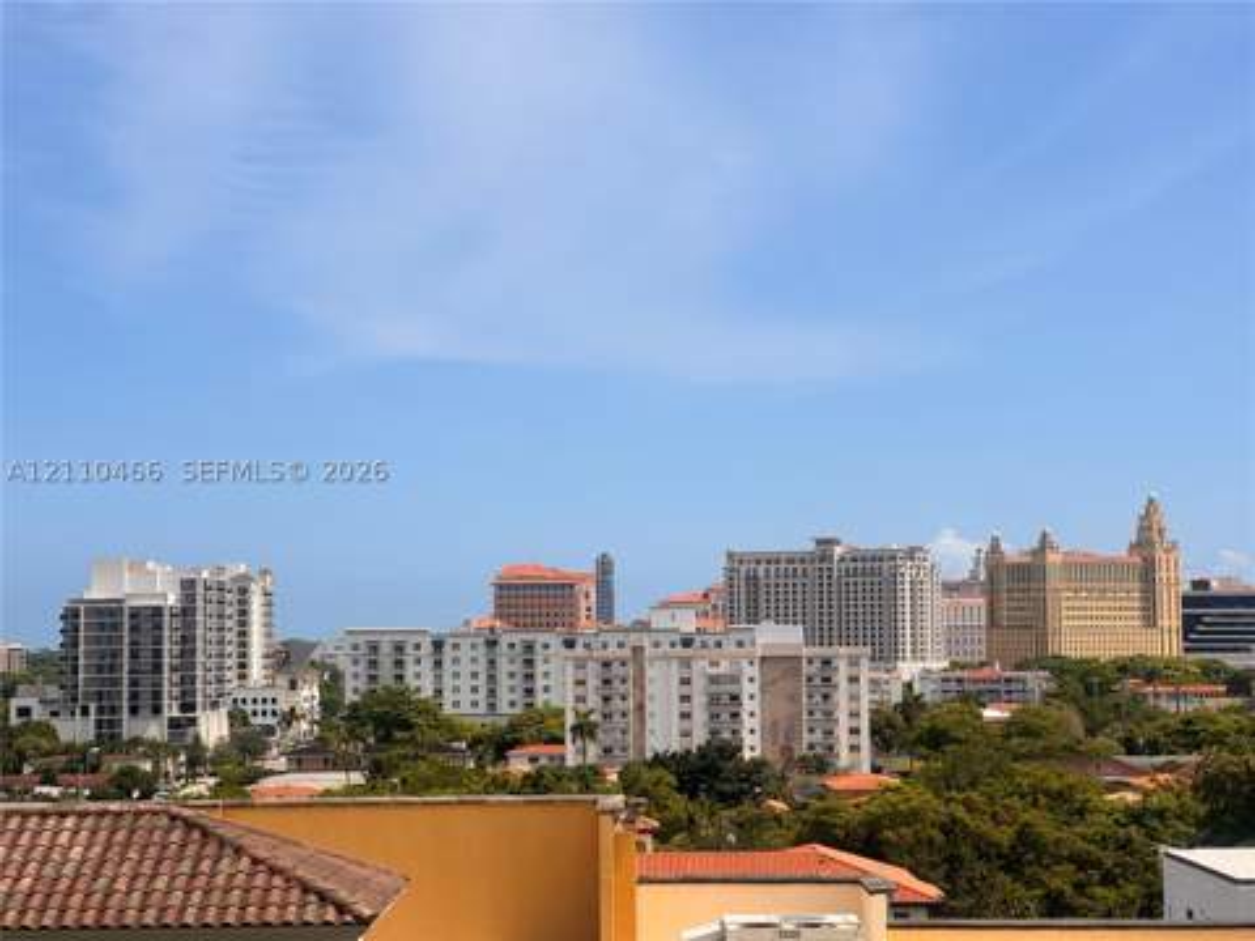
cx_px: 628
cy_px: 470
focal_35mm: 77
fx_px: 2792
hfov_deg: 25.3
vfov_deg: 19.1
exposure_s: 1/2016
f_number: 2.8
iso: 32
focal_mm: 9
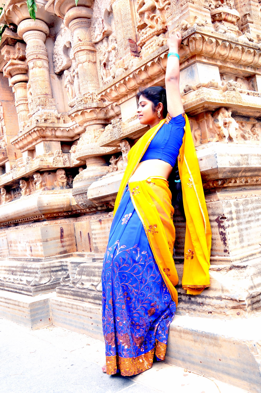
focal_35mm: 36
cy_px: 196
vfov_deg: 53.2
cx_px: 130
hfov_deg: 36.8
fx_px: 393
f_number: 7.1
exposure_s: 1/125
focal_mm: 24
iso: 400
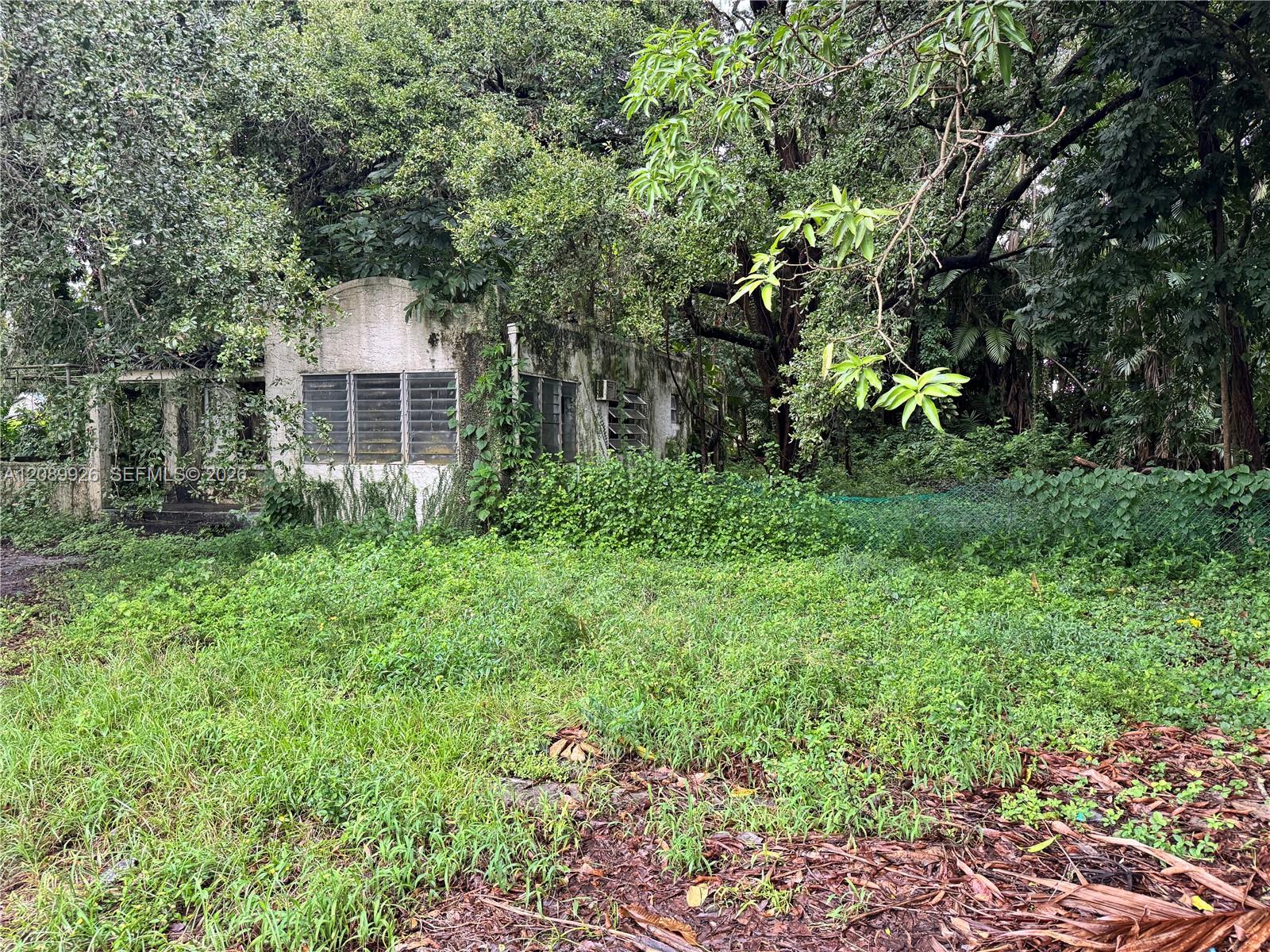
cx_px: 635
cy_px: 476
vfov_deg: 56.8
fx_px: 881
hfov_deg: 71.6
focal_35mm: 24
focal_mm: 6.76
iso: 200
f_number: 1.78
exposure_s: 1/96
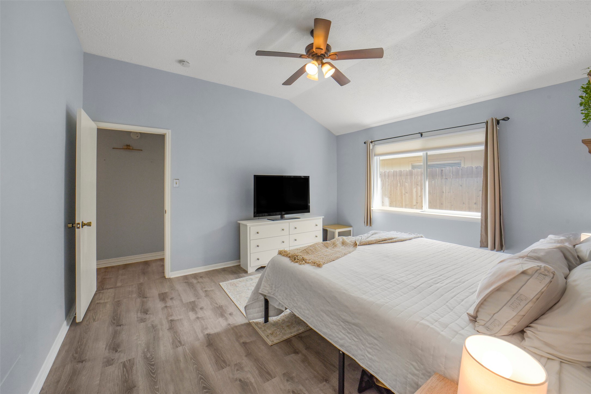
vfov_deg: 81.2
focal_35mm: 14
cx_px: 296
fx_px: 230
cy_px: 197
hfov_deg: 104.2
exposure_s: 1/50
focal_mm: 14
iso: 500
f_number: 11
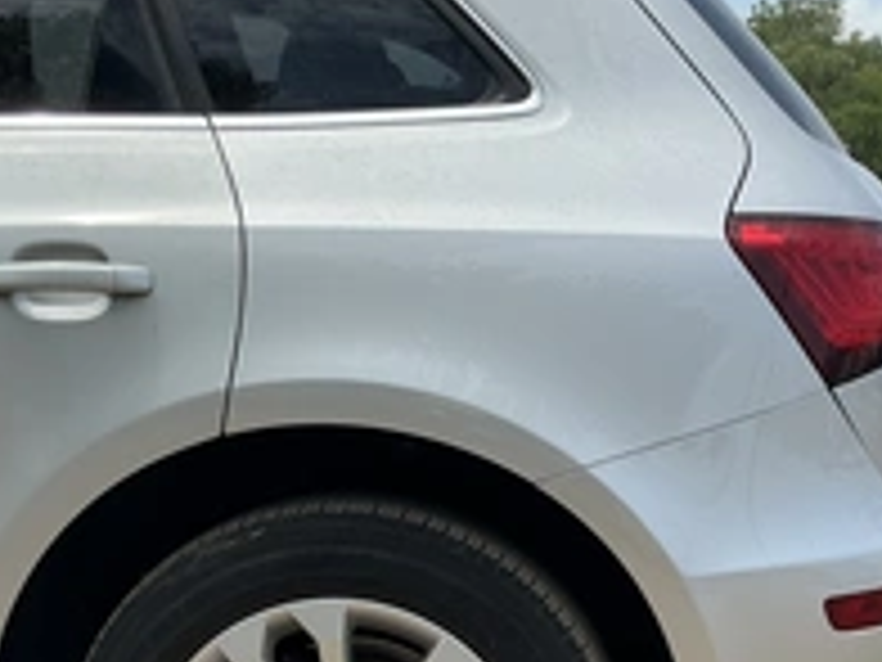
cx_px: 608
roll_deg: -1.6
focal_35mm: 57
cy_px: 585
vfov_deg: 25.0
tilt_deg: -9.8
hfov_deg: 33.4
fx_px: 1452
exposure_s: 1/1451
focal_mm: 3
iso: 25
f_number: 1.8
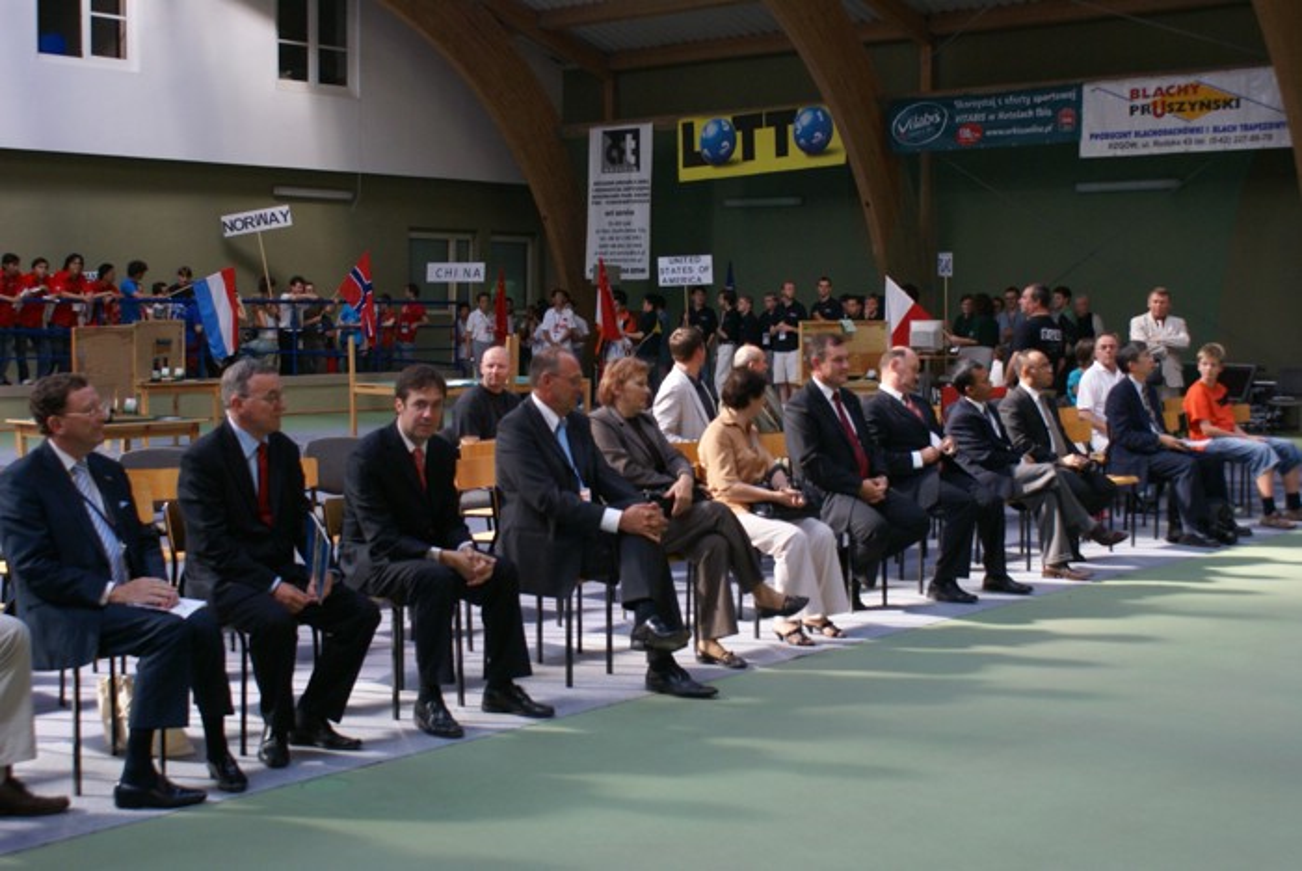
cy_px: 436
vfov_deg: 29.9
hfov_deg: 43.6
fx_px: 1629
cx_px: 651
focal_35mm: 45
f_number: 5.6
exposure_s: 1/100
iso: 400
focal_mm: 30
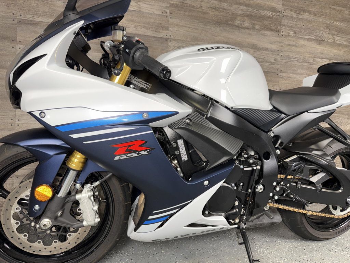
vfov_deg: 56.8
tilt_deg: -1.7
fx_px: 243
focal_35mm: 24
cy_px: 132
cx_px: 175
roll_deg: -2.1
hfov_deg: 71.6
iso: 50
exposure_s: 1/18
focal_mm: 6.76
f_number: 1.78
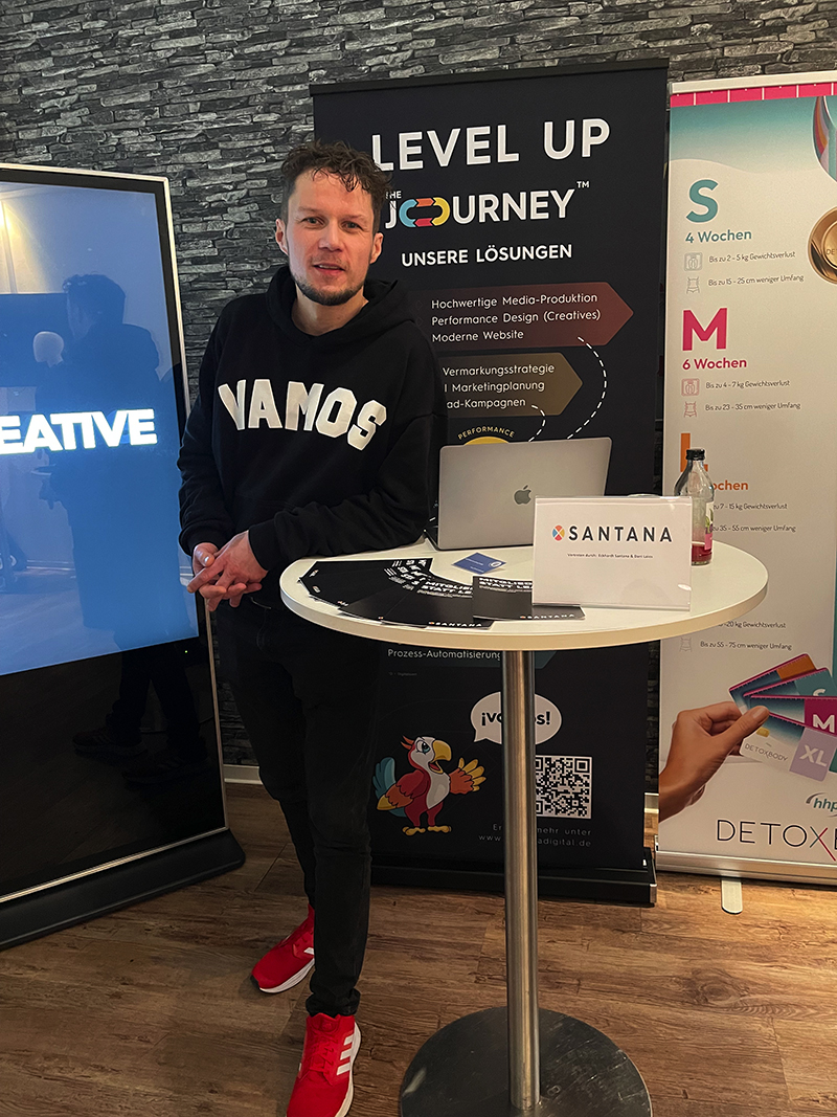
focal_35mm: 26
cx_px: 418
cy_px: 558
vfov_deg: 67.3
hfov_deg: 53.1
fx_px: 838
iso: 500
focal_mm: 5.1
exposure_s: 1/25
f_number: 1.6
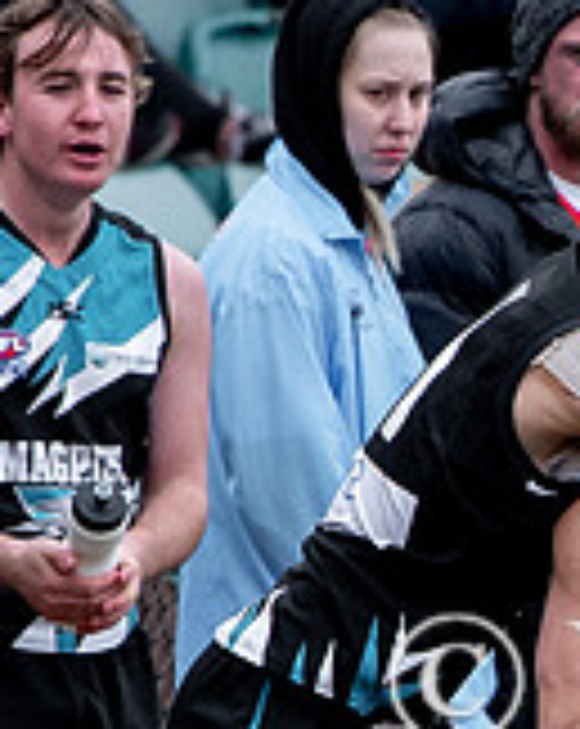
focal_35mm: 2235
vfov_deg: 0.9
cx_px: 1115
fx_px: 48093
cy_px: 791
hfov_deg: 0.7
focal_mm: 200
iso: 450
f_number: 4
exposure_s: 1/800
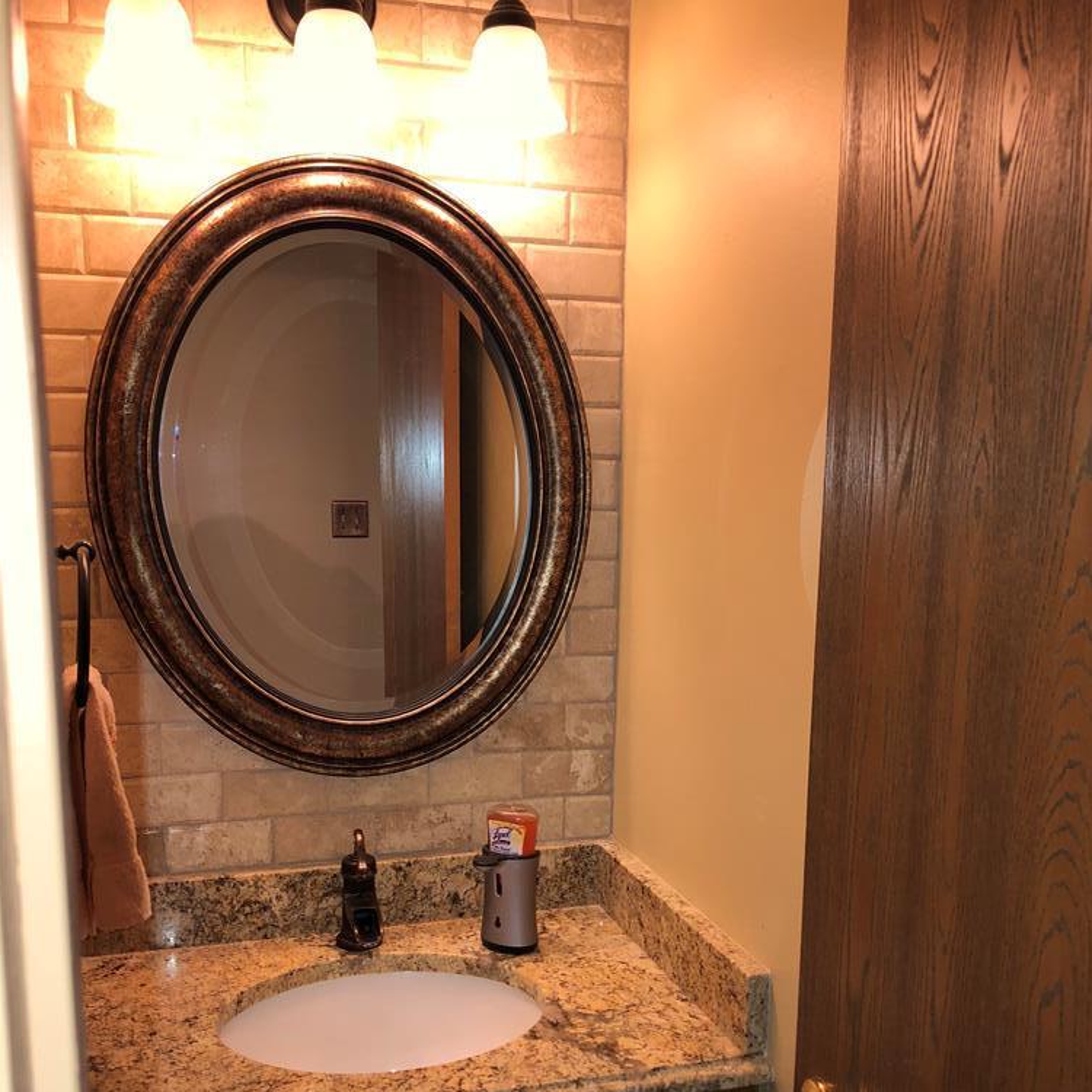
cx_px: 558
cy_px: 676
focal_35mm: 35
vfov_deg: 46.8
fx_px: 1249
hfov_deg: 47.2
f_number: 1.8
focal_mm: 3.99
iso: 40
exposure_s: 1/17
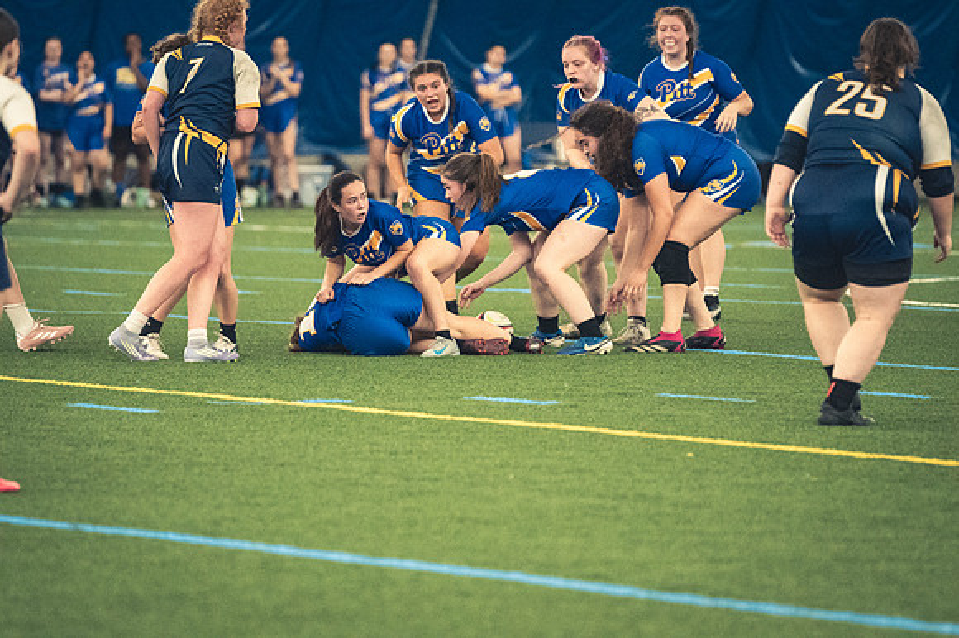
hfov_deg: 6.9
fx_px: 7987
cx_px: 480
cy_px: 319
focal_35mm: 300
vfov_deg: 4.6
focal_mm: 200
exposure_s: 1/500
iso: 12800
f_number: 2.8
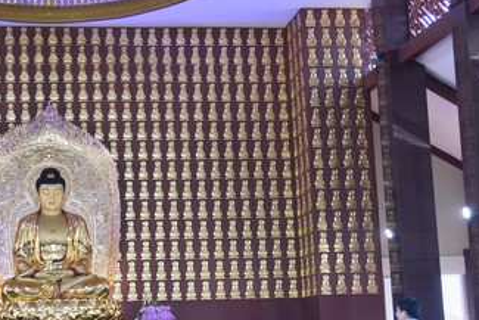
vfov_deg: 20.0
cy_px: 217
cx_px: 93
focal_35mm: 68
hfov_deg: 29.0
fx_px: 905
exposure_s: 1/60
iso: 720
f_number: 4
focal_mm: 34
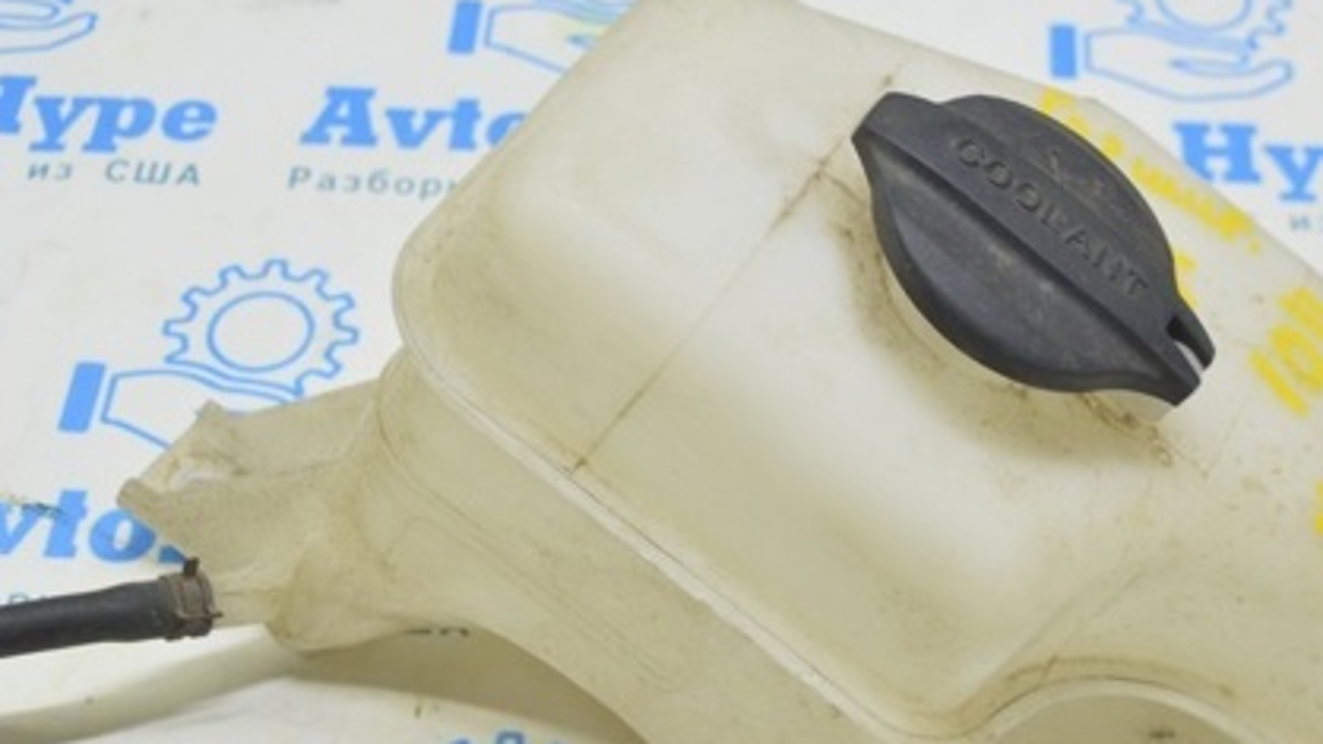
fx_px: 2525
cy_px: 454
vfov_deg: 16.7
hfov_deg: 29.3
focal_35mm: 72
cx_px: 709
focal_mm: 30
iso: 400
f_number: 5.6
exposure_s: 1/20
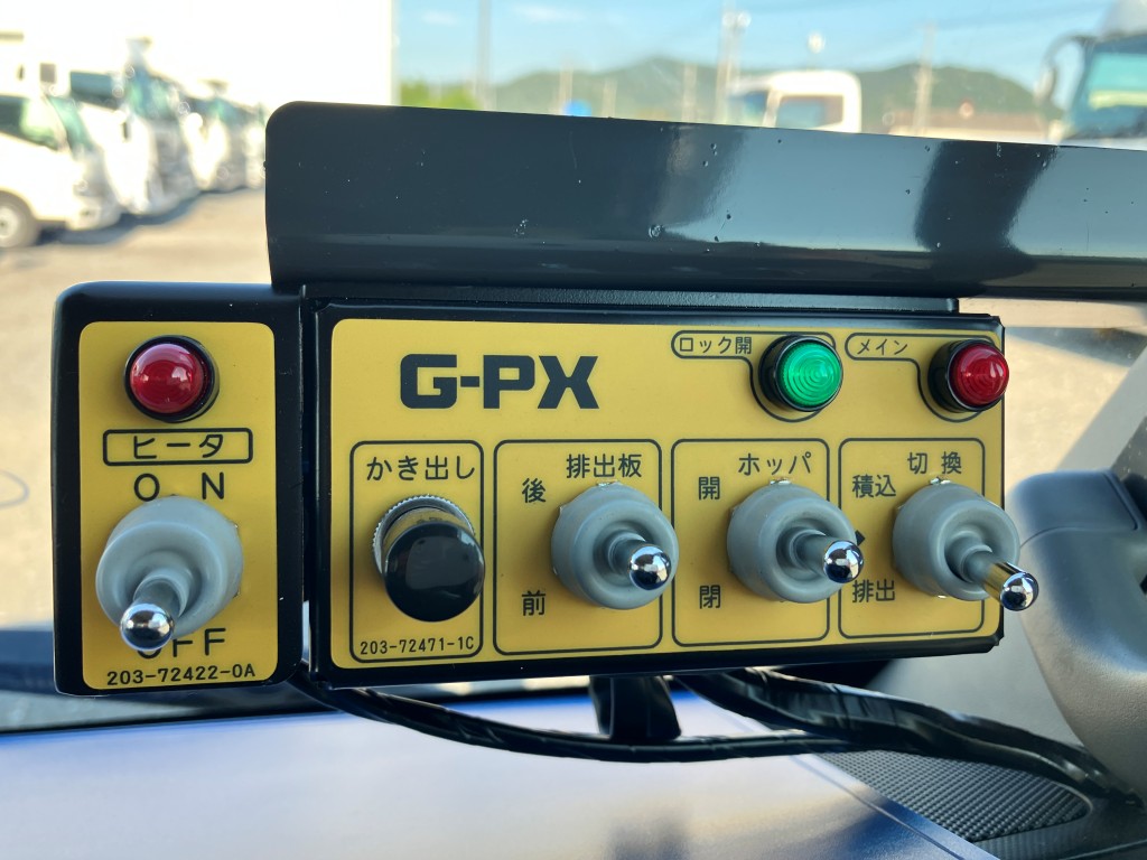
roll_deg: -1.9
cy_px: 430
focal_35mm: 28
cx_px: 574
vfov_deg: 49.7
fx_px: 928
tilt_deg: -17.5
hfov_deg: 63.4
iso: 32
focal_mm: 3.99
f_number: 1.8
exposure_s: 1/185
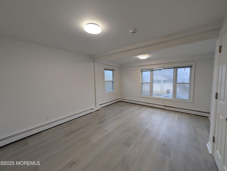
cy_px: 86
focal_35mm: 12
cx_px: 114
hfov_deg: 110.5
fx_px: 79
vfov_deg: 94.6
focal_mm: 2.02
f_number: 1.7
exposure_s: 1/252
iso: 67
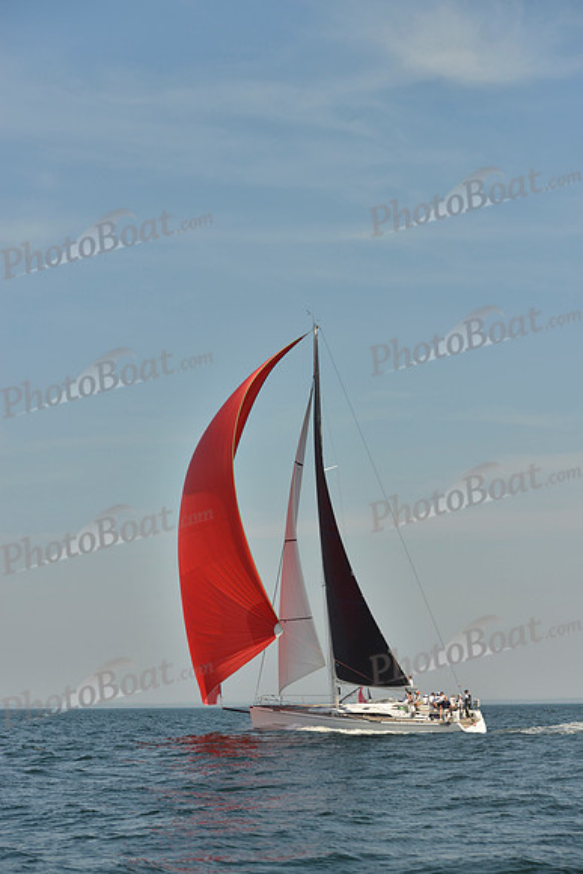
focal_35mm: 70
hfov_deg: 19.5
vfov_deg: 28.8
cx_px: 292
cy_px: 437
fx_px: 1699
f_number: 6.3
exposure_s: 1/1600
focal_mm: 70
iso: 200
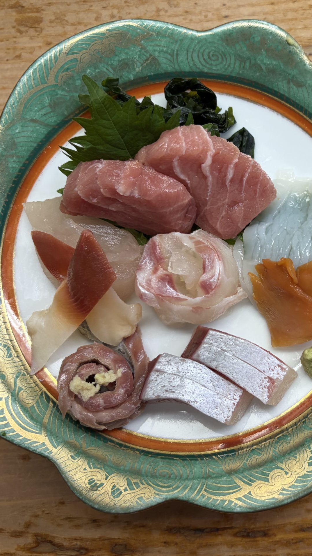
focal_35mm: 38
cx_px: 264
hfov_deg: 30.2
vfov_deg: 52.8
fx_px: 559
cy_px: 278
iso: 100
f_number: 1.6
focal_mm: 5.96
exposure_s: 1/120
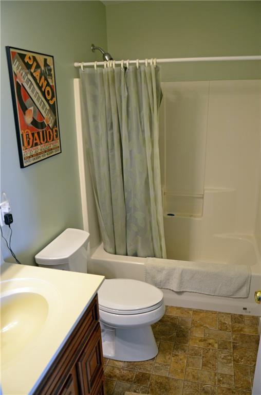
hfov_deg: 47.7
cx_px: 130
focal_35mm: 27
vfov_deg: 67.5
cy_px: 198
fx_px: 295
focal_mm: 18
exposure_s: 1/60
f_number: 4
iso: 800
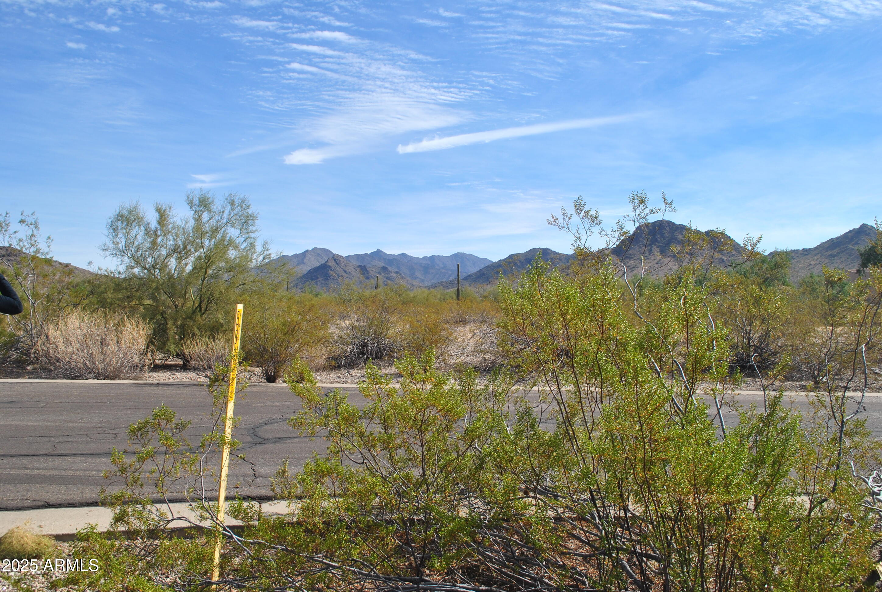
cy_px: 296
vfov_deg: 40.1
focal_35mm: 33
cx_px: 441
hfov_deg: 57.1
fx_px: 810
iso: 140
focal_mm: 22
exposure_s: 1/250
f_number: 10
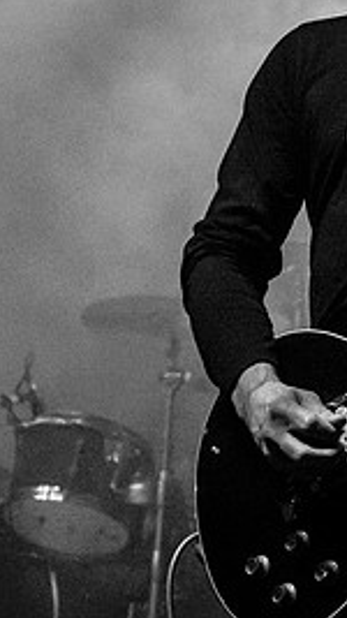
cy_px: 176
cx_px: 412
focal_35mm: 137
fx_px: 2243
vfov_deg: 15.6
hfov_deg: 8.7
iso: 1600
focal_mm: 28
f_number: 2.8
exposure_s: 1/125
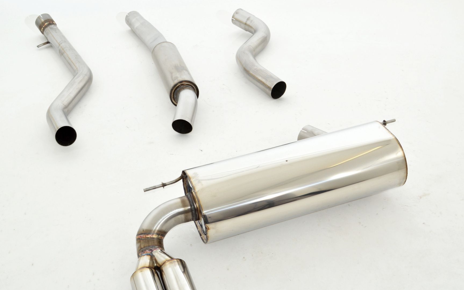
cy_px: 162
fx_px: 645
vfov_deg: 25.3
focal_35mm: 51
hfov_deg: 39.6
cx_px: 224
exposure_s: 1/160
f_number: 10
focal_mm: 30
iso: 200
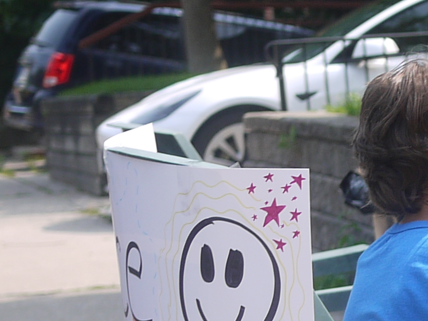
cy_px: 354
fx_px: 2436
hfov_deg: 9.6
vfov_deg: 7.5
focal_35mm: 197
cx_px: 759
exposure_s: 1/1600
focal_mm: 20
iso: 100
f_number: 2.5
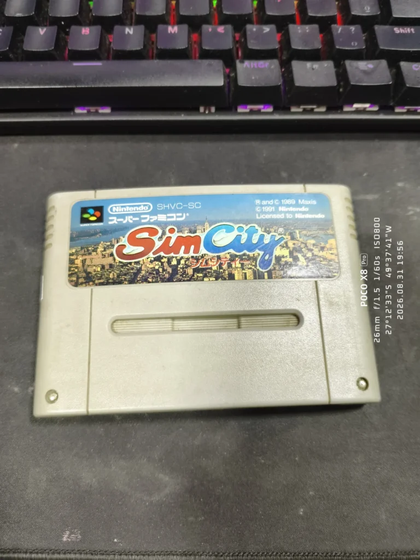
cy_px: 280
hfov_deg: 53.1
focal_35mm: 26
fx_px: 421
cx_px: 210
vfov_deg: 67.3
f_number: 1.5
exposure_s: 1/60
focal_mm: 4.95
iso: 800
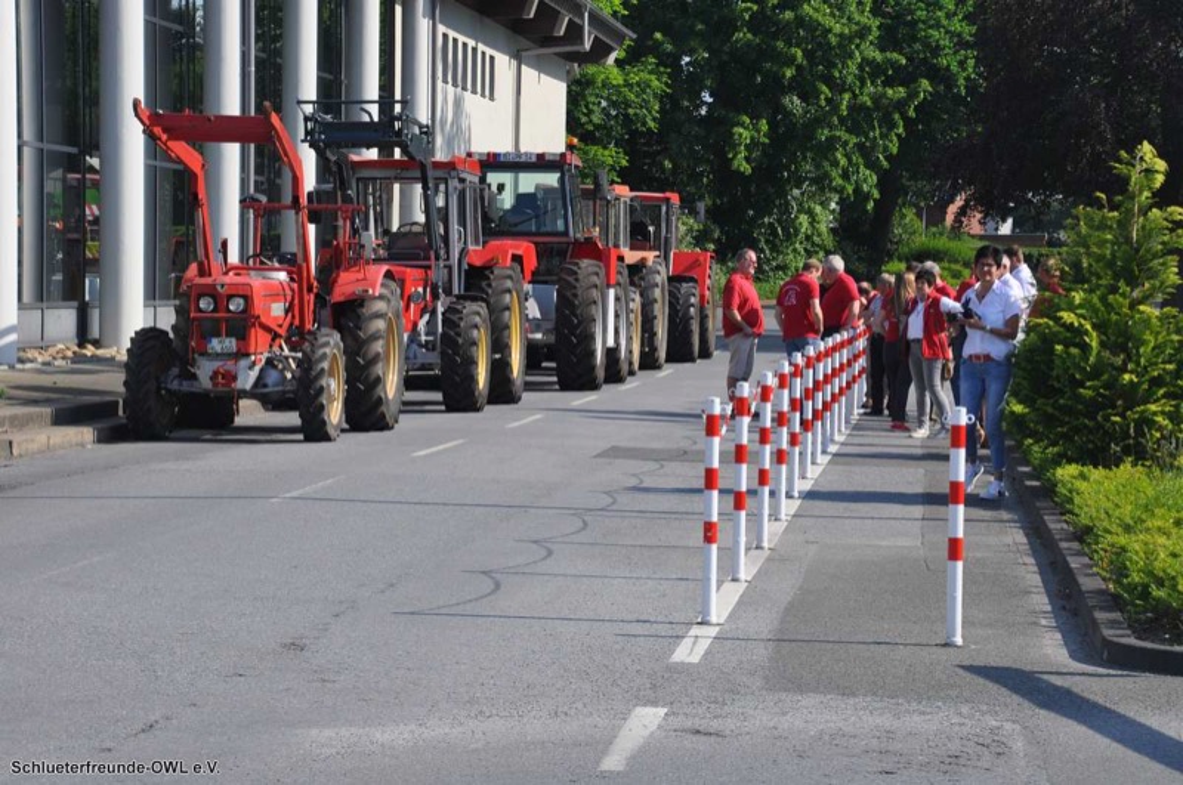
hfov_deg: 19.5
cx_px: 592
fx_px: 3446
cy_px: 392
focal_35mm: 105
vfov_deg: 13.0
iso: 200
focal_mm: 70
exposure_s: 1/400
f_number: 10
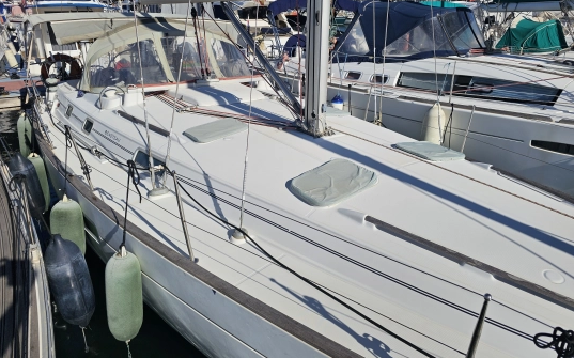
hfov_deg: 72.6
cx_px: 291
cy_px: 160
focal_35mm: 25
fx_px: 391
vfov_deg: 49.1
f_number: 1.7
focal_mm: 6.3
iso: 10
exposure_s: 1/1989
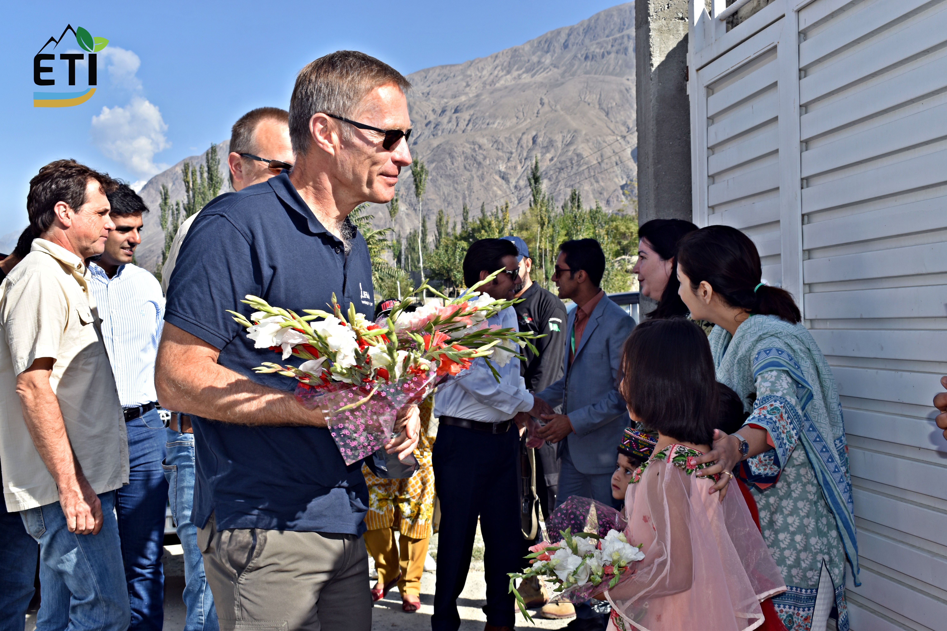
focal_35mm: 45
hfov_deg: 43.6
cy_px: 316
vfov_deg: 29.9
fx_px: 1184
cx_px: 474
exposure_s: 1/200
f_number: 11
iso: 100
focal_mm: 30
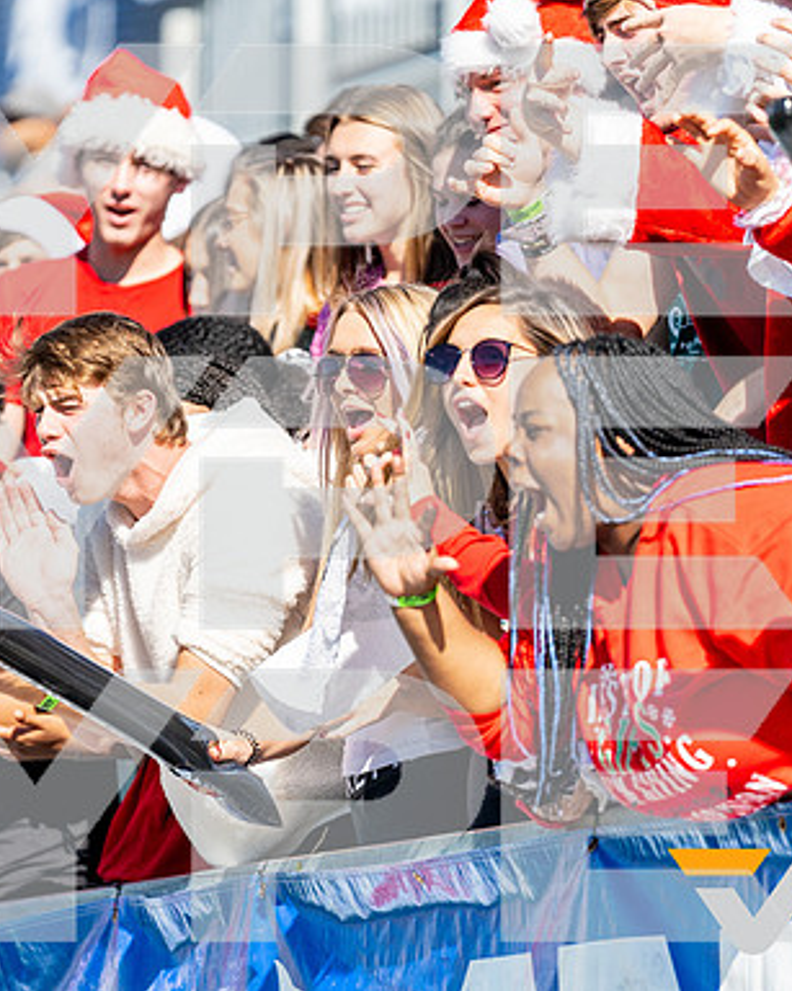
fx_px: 10611
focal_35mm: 362
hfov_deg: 4.3
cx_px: 222
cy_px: 515
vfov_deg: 5.3
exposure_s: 1/2500
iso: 400
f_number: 2.8
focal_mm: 200
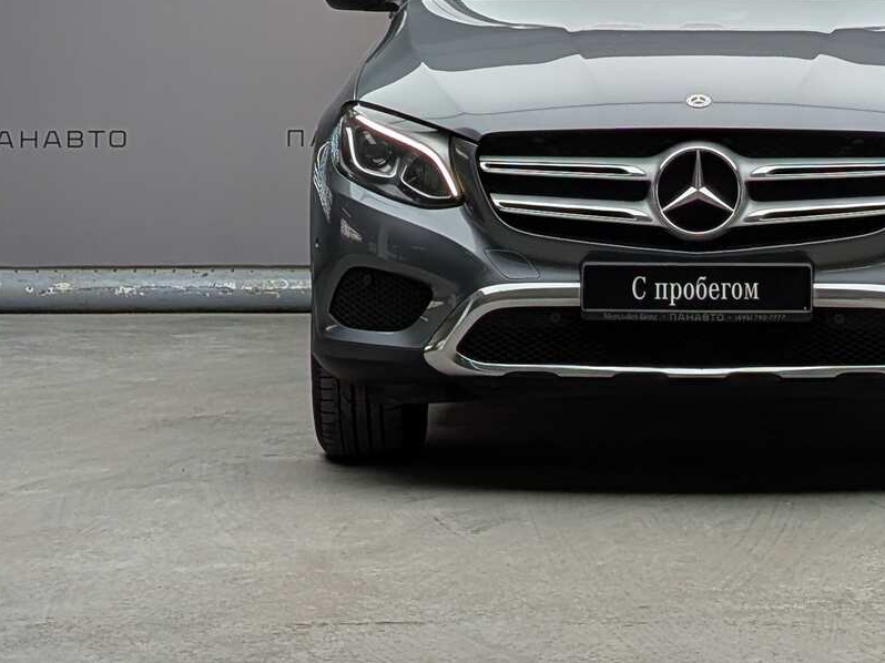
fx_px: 2198
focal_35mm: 86
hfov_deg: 22.5
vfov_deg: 17.0
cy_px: 134
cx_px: 664
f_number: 1.68
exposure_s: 1/175
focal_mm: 6.9
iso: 20
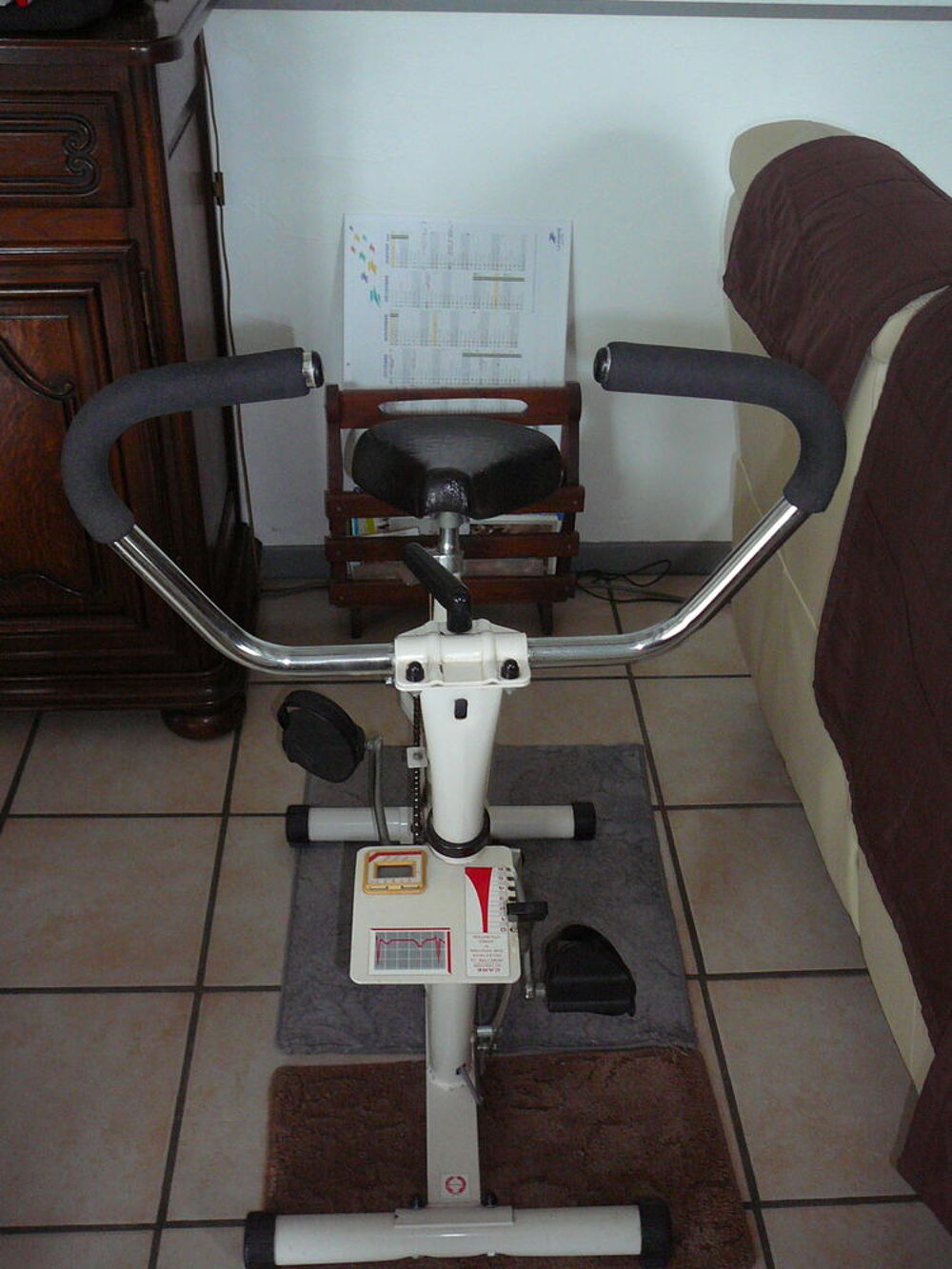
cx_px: 476
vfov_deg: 52.6
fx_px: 1283
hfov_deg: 40.7
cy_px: 634
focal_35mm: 35
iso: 200
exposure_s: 1/8
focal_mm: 5.2
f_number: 2.8
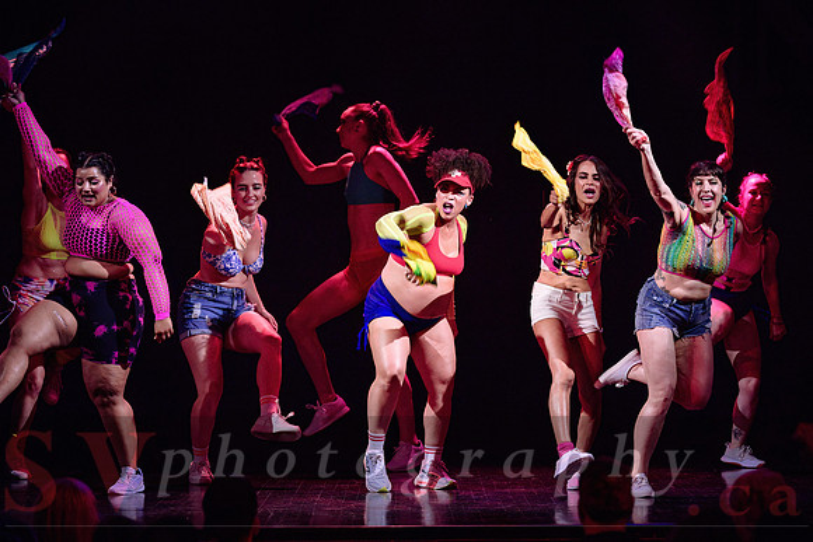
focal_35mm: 145
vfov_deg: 9.4
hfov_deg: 14.1
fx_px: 3286
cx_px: 464
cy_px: 238
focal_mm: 125
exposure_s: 1/250
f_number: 2.8
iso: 1600
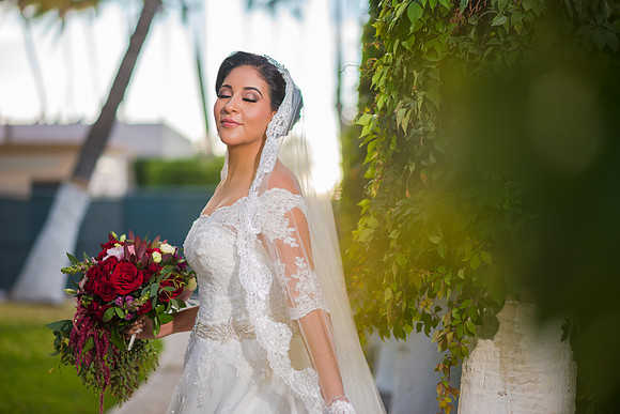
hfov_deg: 23.9
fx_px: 1464
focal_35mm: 85
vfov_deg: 16.1
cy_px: 207
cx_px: 310
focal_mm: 85
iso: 320
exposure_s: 1/2000
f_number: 1.8
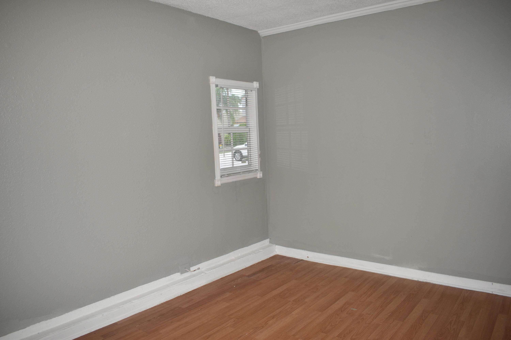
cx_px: 256
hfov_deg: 67.4
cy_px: 170
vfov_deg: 47.9
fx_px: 383
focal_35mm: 27
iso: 400
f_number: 4.5
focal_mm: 18
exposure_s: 1/60
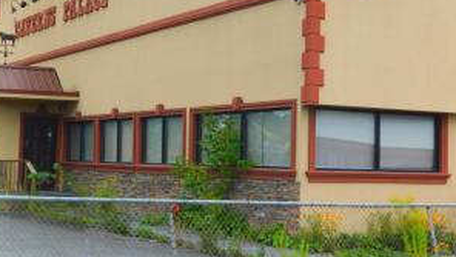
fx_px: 908
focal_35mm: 75
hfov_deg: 28.2
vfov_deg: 16.1
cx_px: 236
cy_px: 85
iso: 125
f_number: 3.8
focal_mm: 9
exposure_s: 1/400
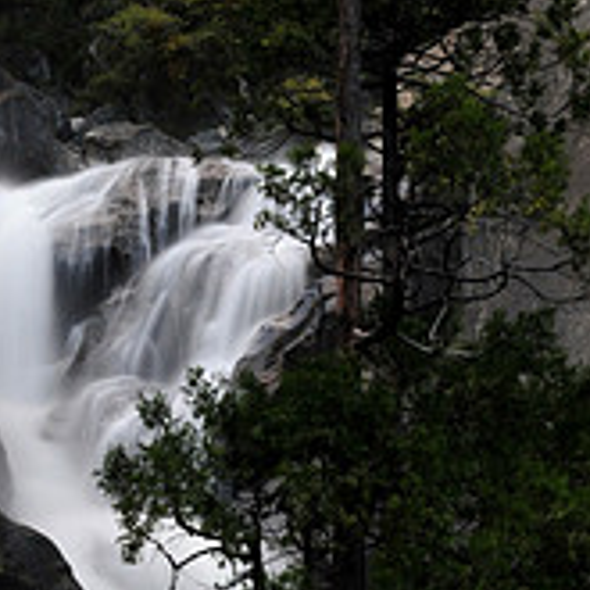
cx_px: 73
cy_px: 597
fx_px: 5036
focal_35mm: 261
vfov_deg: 6.7
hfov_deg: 6.7
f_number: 32
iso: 280
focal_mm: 75
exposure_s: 1/2
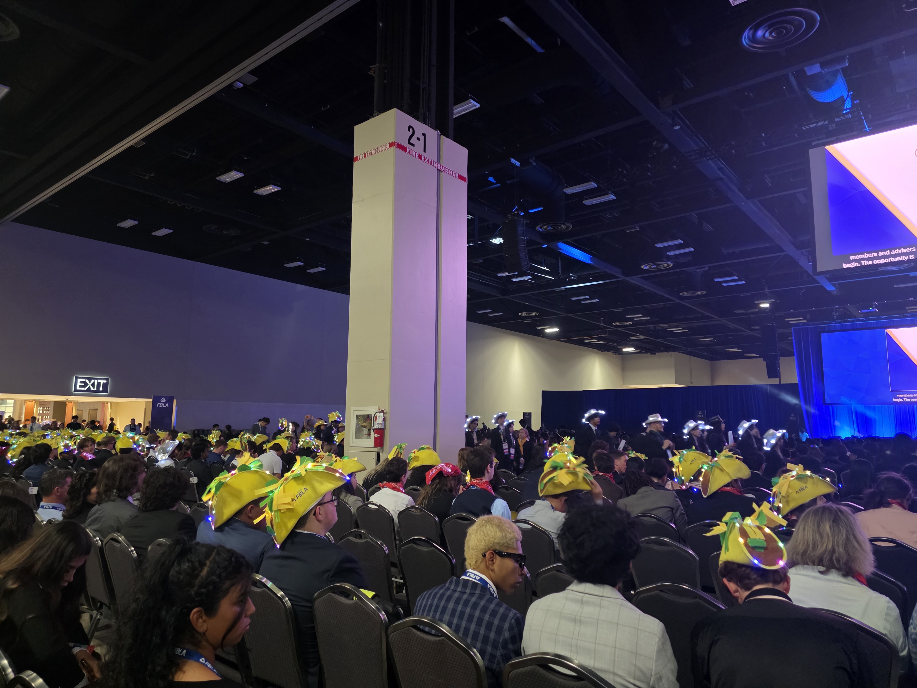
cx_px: 458
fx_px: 609
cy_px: 344
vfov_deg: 58.9
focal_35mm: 23
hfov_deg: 73.9
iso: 640
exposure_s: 1/40
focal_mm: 6.3
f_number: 1.7
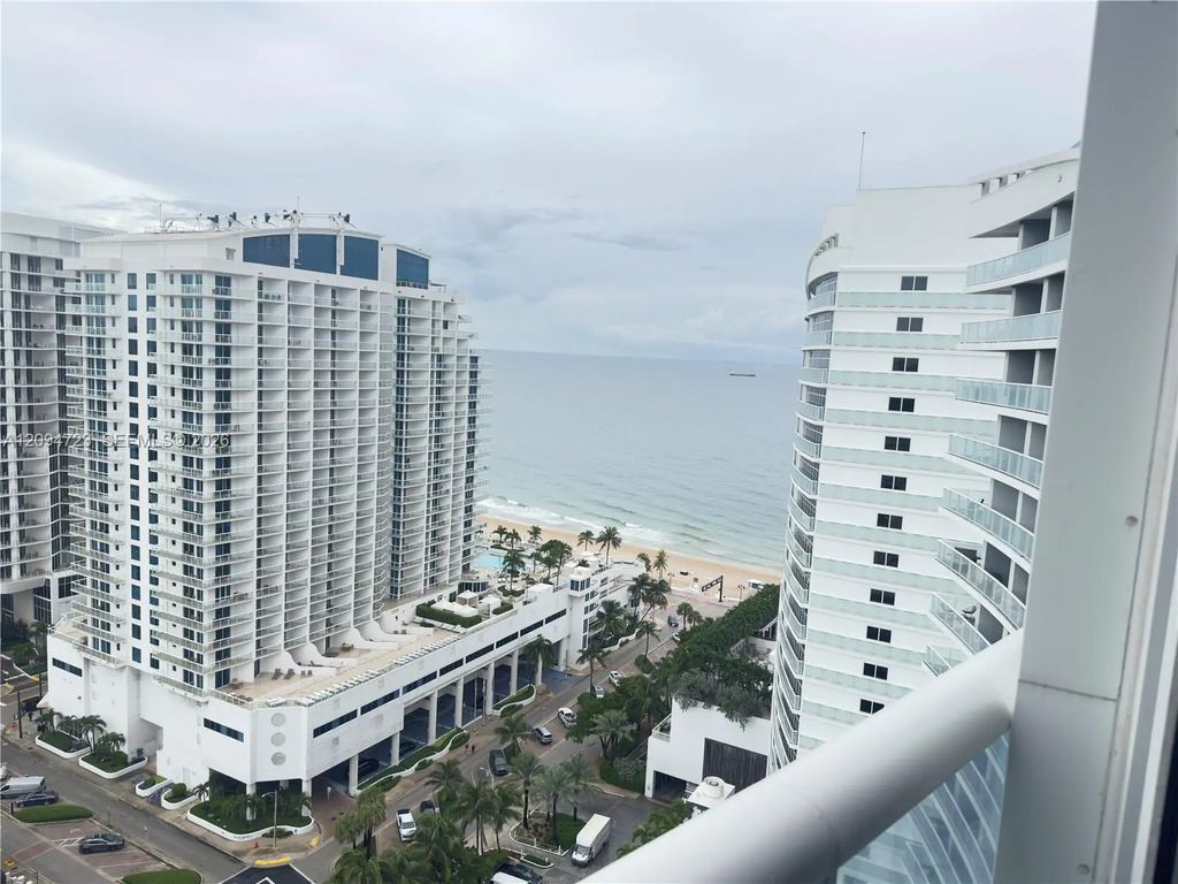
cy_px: 442
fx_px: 817
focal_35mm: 24
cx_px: 589
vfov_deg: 56.8
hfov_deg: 71.6
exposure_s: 1/988
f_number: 1.78
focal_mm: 6.76
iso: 100
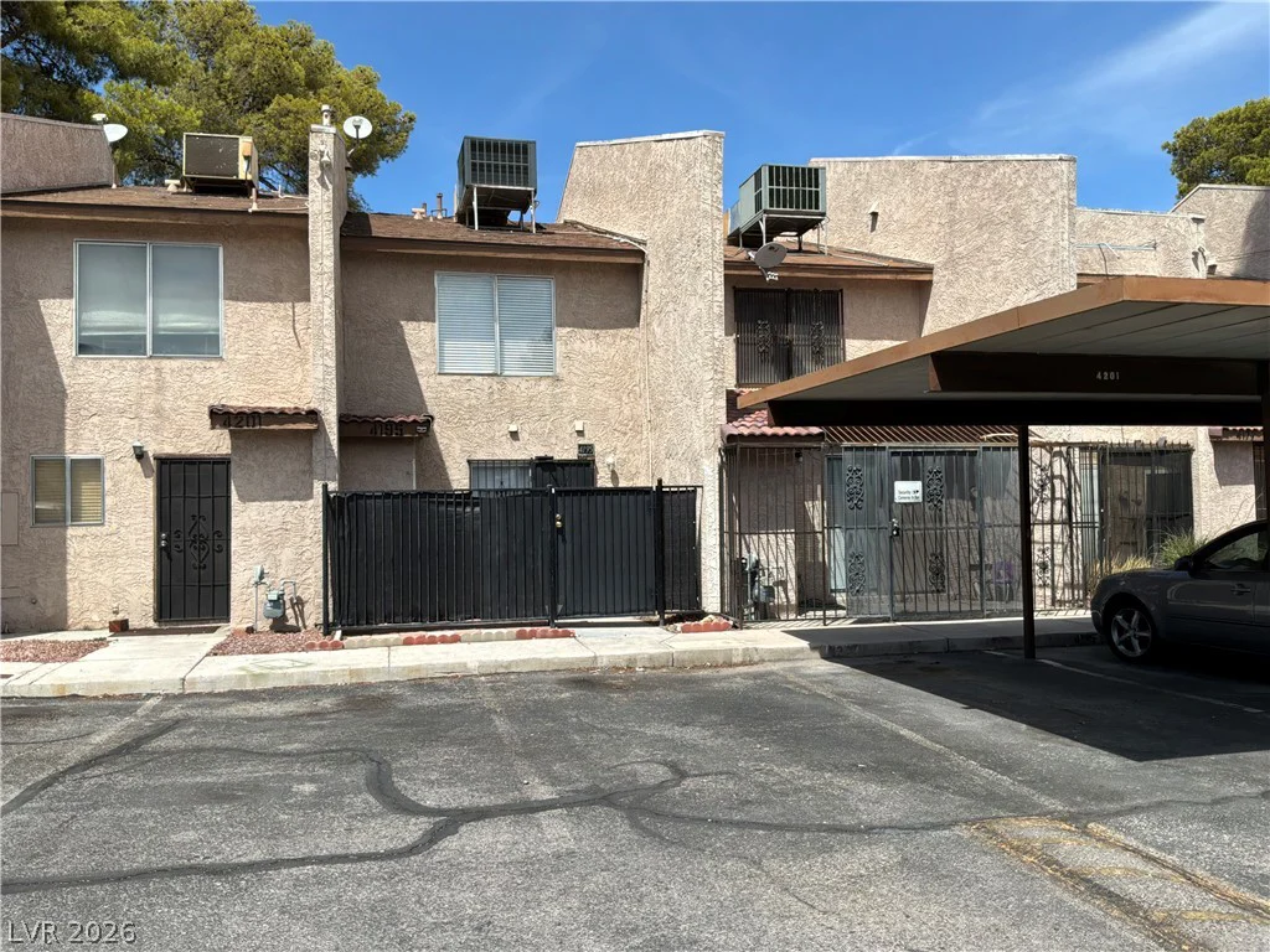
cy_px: 476
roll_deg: +1.5
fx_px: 1027
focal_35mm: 28
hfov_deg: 63.4
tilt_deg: +0.8
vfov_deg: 49.7
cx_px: 635
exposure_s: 1/1675
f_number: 1.8
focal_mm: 3
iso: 25
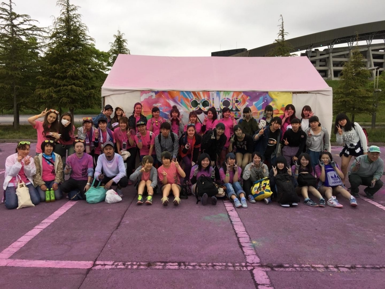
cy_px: 144
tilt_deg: -6.0
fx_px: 323
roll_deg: -0.8
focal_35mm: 29
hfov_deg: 61.7
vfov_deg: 48.2
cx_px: 192
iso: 32
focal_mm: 4.15
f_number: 2.2
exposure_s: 1/153
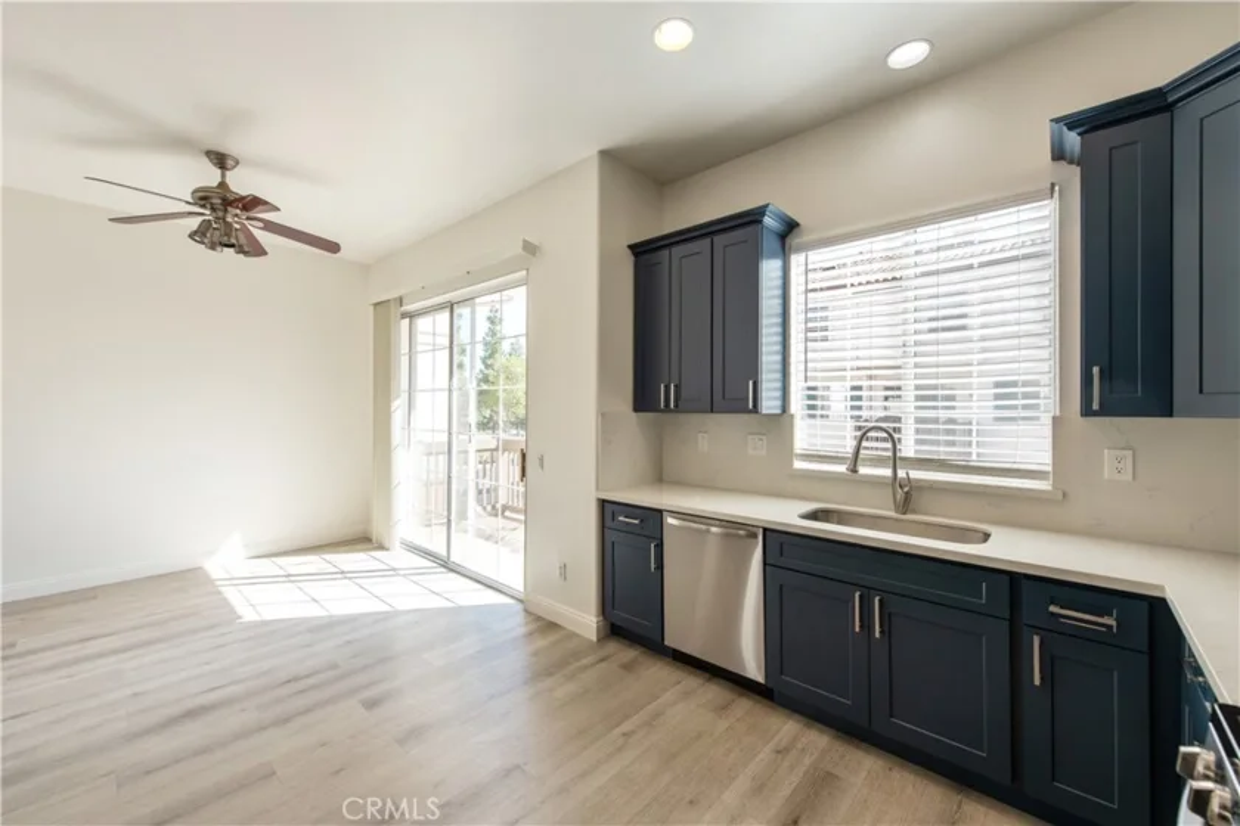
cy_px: 413
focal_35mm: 14
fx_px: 482
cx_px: 620
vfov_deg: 81.2
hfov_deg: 104.3
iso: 100
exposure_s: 1/125
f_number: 5.6
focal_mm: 14
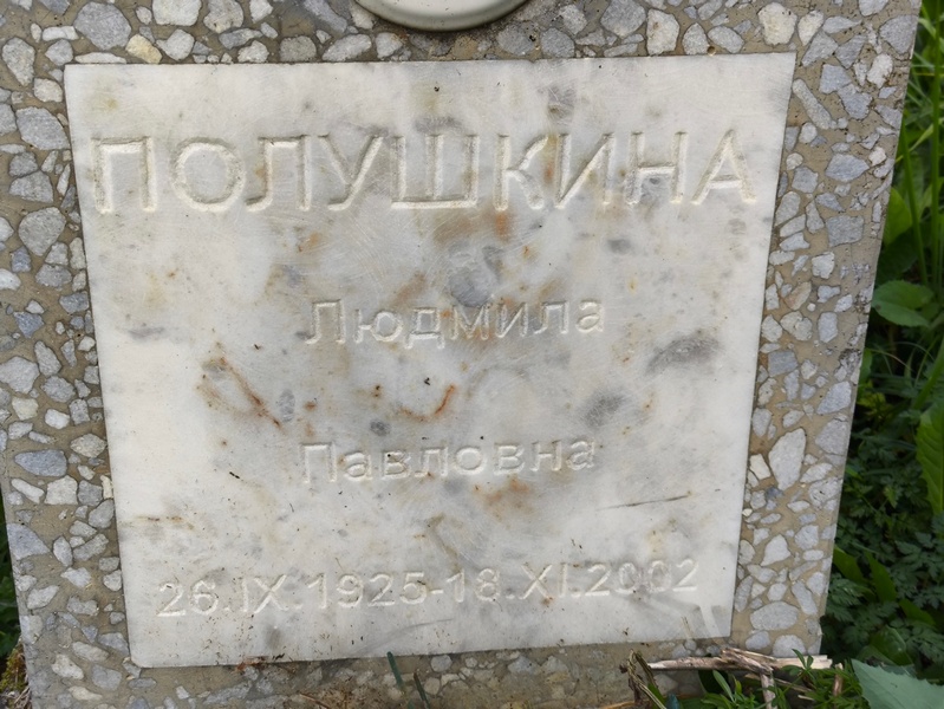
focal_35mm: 50
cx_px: 472
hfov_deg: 38.2
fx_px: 1364
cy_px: 354
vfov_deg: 29.1
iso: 50
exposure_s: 1/144
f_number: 1.7
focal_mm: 4.71
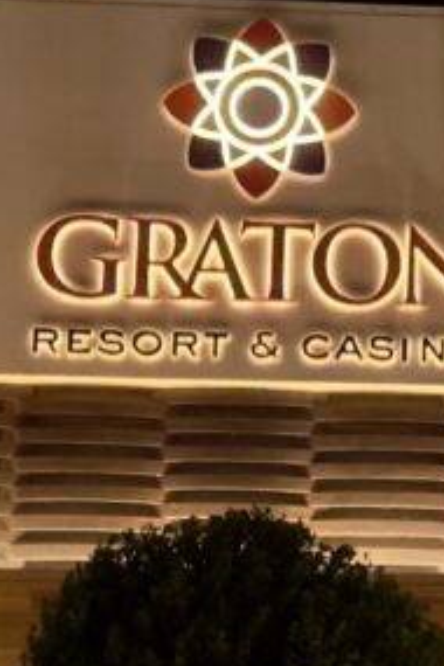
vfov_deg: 13.8
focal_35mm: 149
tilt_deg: +11.7
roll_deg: -0.2
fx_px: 2756
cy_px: 243
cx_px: 720
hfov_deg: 8.9
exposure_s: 1/20
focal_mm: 6.86
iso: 640
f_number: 1.78
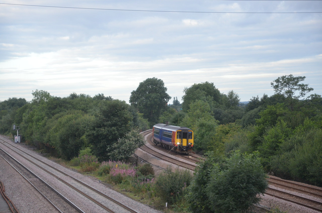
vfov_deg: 10.7
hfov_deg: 16.1
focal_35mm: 128
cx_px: 161
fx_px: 1138
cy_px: 106
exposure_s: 1/500
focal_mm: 85
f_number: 5.6
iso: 900
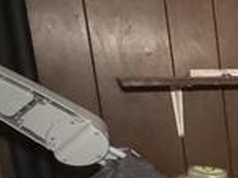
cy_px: 176
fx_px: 543
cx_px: 507
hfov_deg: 16.7
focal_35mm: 79
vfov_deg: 18.2
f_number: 2.2
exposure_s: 1/30
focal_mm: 2.22
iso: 1250
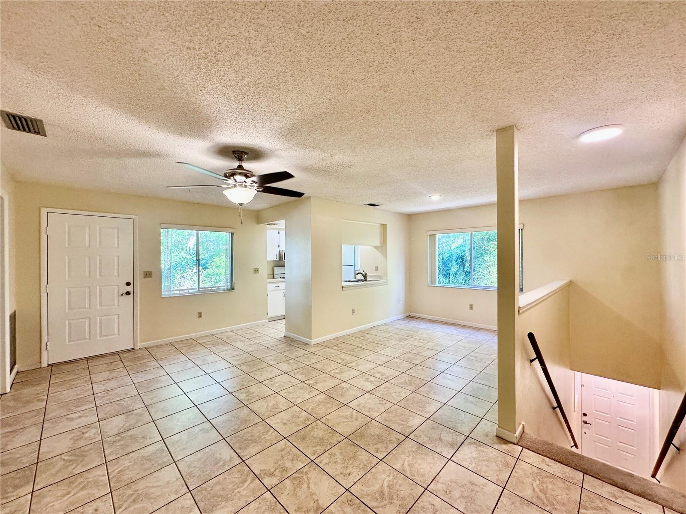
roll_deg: -0.3
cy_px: 257
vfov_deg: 85.7
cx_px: 343
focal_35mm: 14
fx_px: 277
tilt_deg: -0.3
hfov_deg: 102.1
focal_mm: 2.22
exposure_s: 1/120
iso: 200
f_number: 2.2
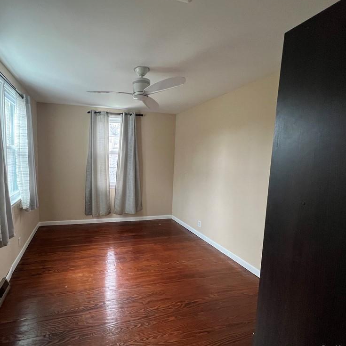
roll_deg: -1.9
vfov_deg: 87.4
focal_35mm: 16
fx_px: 181
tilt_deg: -4.9
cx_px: 128
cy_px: 174
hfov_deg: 85.5
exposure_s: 1/60
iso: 200
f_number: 1.8
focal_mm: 1.57
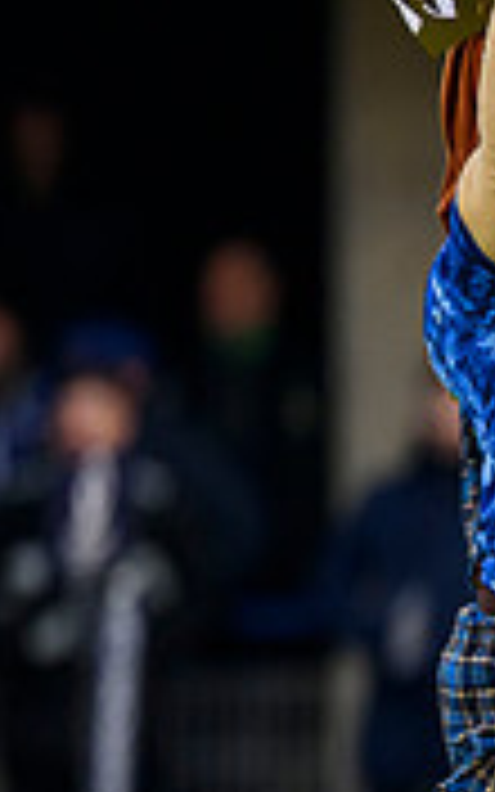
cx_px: 1276
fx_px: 56595
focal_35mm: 2622
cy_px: 717
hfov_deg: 0.5
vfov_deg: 0.8
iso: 1250
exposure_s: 1/1600
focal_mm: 560
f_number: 4
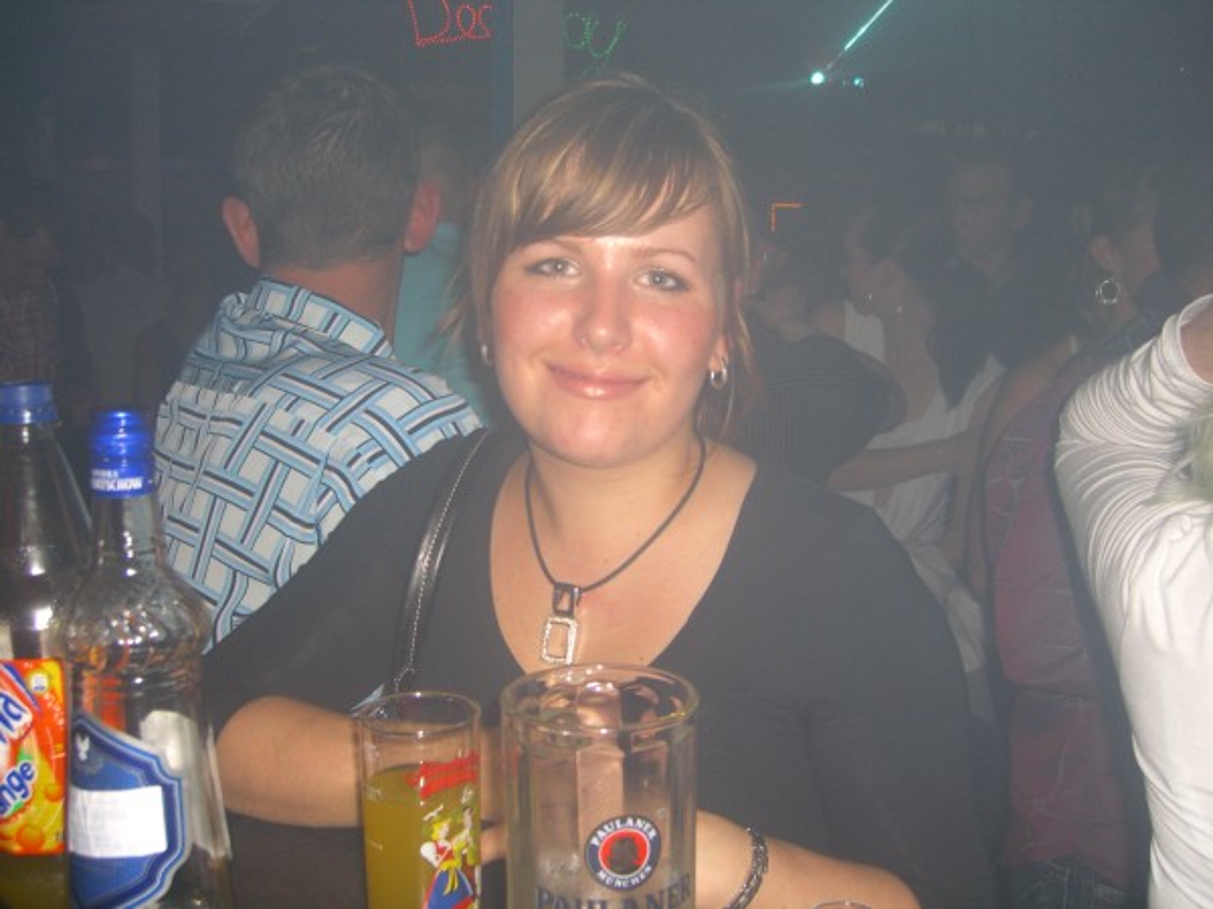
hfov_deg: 49.0
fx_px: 1332
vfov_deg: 37.7
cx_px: 606
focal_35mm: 38
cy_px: 454
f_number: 2.8
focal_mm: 7.9
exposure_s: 1/60
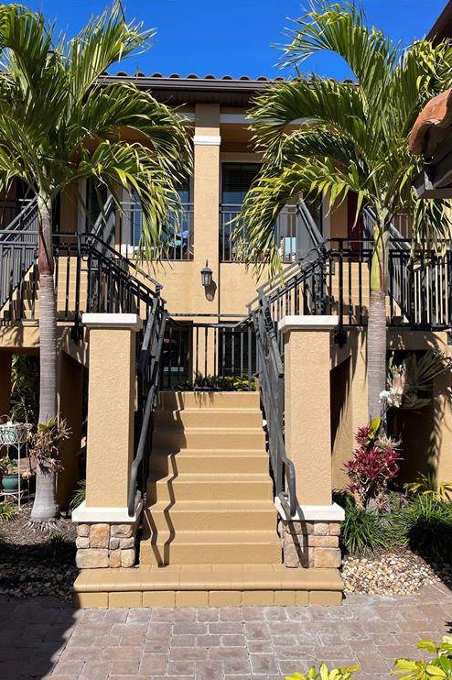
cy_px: 351
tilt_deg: +4.8
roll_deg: -2.5
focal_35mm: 28
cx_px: 211
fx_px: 528
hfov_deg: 46.3
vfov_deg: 65.5
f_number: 1.6
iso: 32
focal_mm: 4.2
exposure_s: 1/4132
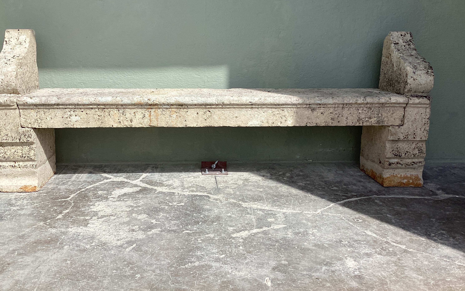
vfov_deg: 35.2
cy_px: 117
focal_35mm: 36
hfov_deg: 53.9
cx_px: 212
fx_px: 456
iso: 25
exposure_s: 1/1538
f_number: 2.4
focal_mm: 3.3
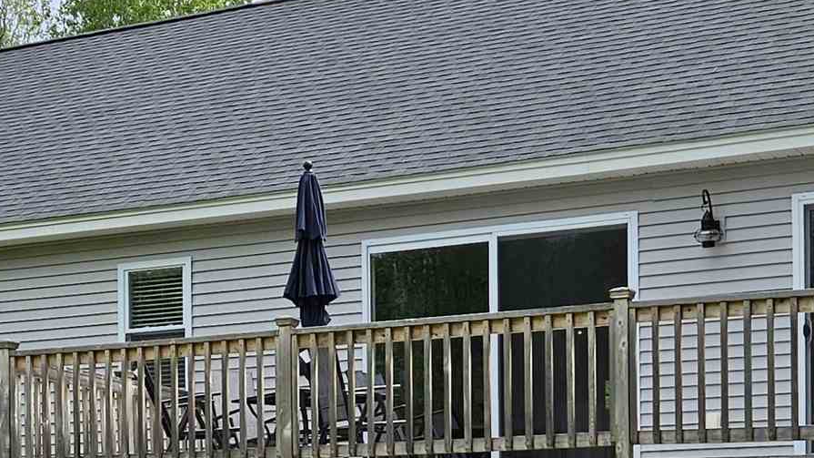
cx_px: 313
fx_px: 1856
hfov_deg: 24.7
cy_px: 531
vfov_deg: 13.7
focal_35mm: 86
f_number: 1.8
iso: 25
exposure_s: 1/1879
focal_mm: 5.4
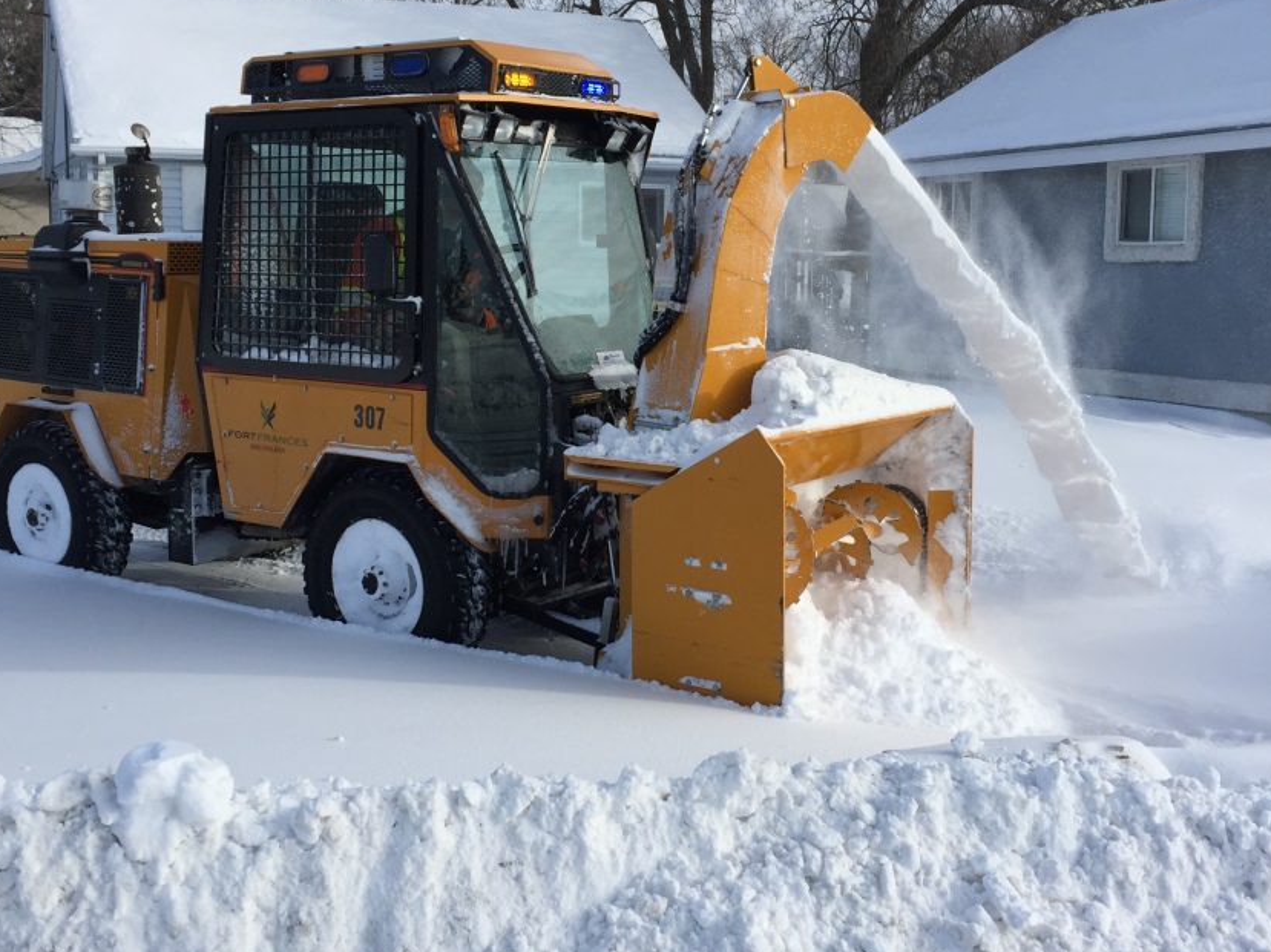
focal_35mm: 42
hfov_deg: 44.8
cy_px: 419
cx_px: 607
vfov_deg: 34.3
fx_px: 1541
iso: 32
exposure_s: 1/1721
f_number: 2.2
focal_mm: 4.15
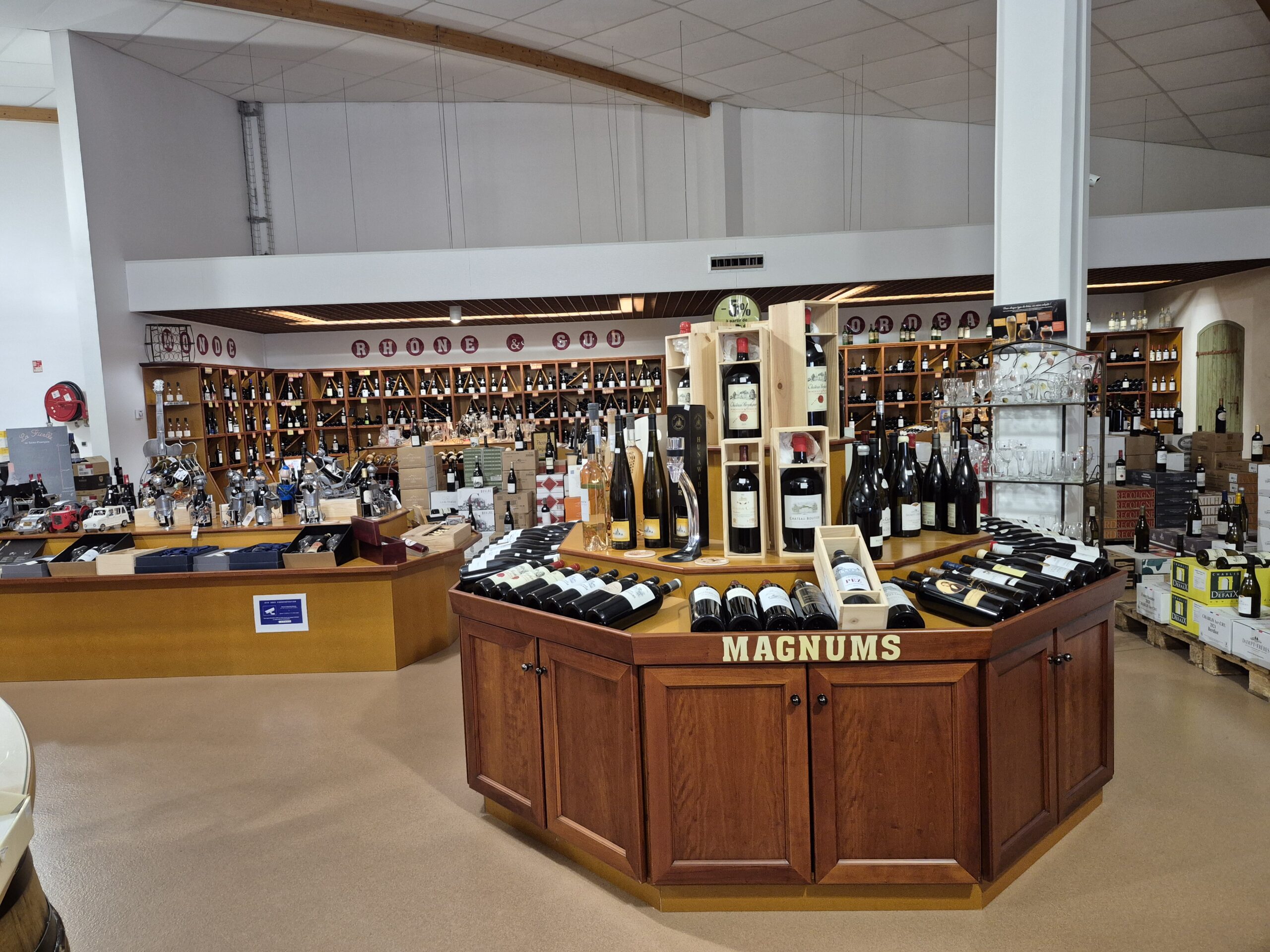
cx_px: 635
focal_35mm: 23
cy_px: 476
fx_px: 844
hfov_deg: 73.9
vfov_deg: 58.9
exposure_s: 1/100
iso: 640
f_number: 1.8
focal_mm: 5.4
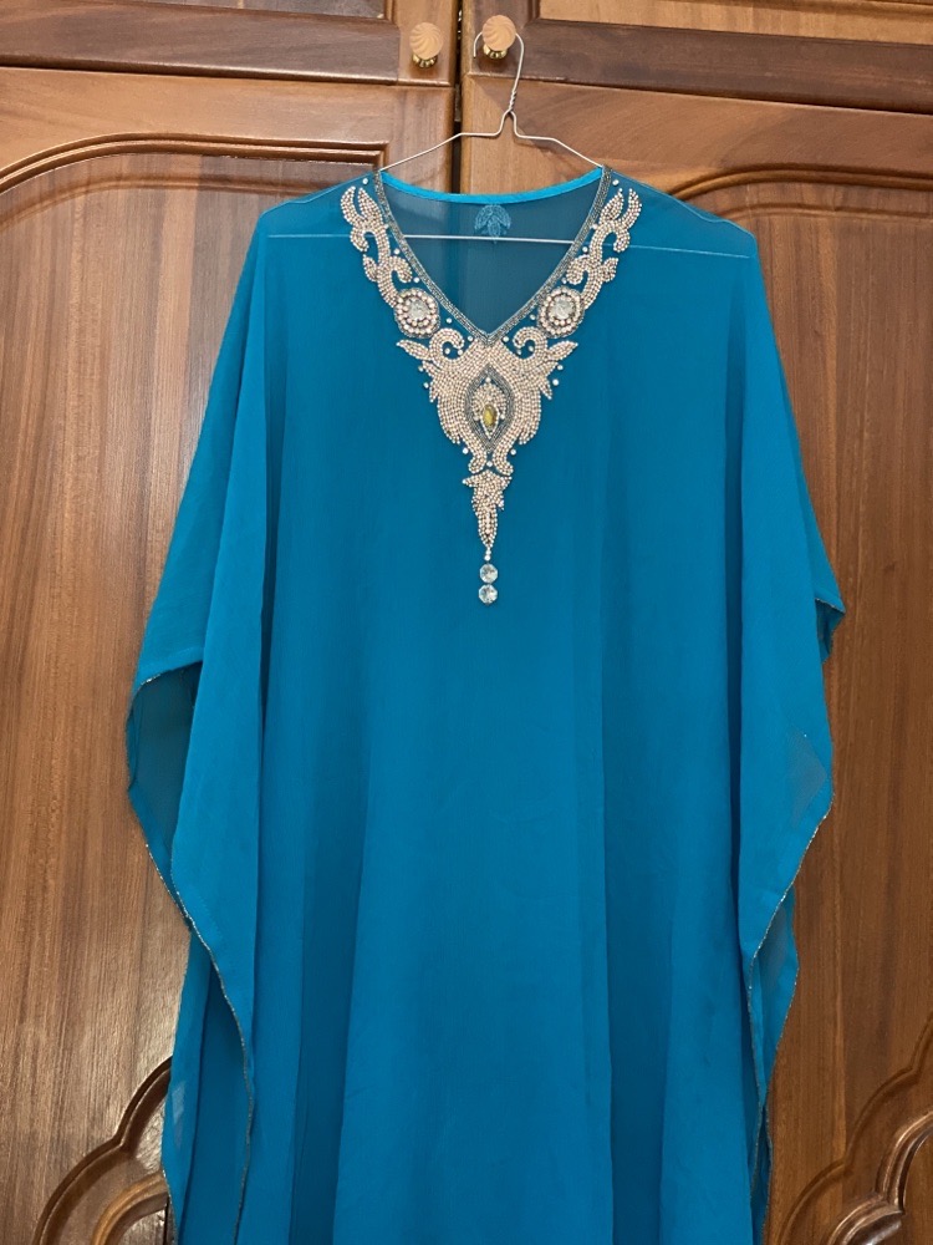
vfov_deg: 36.8
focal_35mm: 52
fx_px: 1869
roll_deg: -2.0
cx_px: 466
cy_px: 622
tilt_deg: +13.7
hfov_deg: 28.0
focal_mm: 6
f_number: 2
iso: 400
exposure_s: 1/28
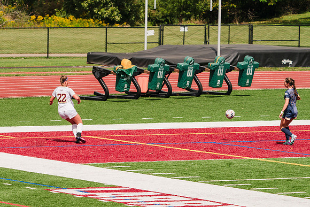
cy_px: 104
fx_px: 2589
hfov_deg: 6.8
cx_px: 79
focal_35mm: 301
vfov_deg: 4.6
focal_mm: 202
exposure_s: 1/1600
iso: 160
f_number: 5.6
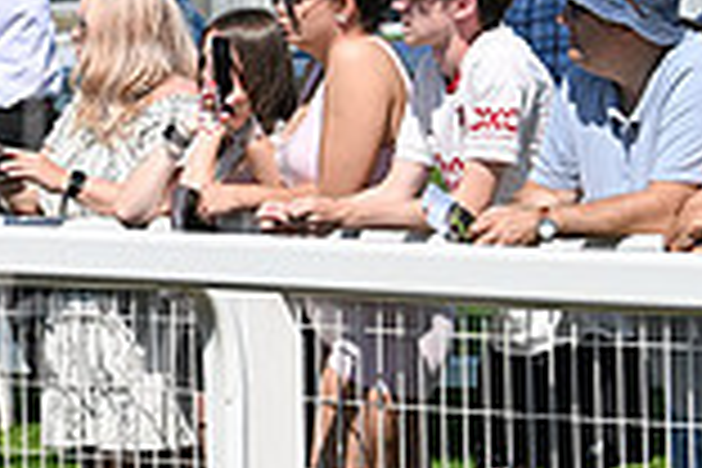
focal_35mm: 410
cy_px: 124
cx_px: -378
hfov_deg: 5.0
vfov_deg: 3.4
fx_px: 7994
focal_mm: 110
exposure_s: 1/3200
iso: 400
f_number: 5.6
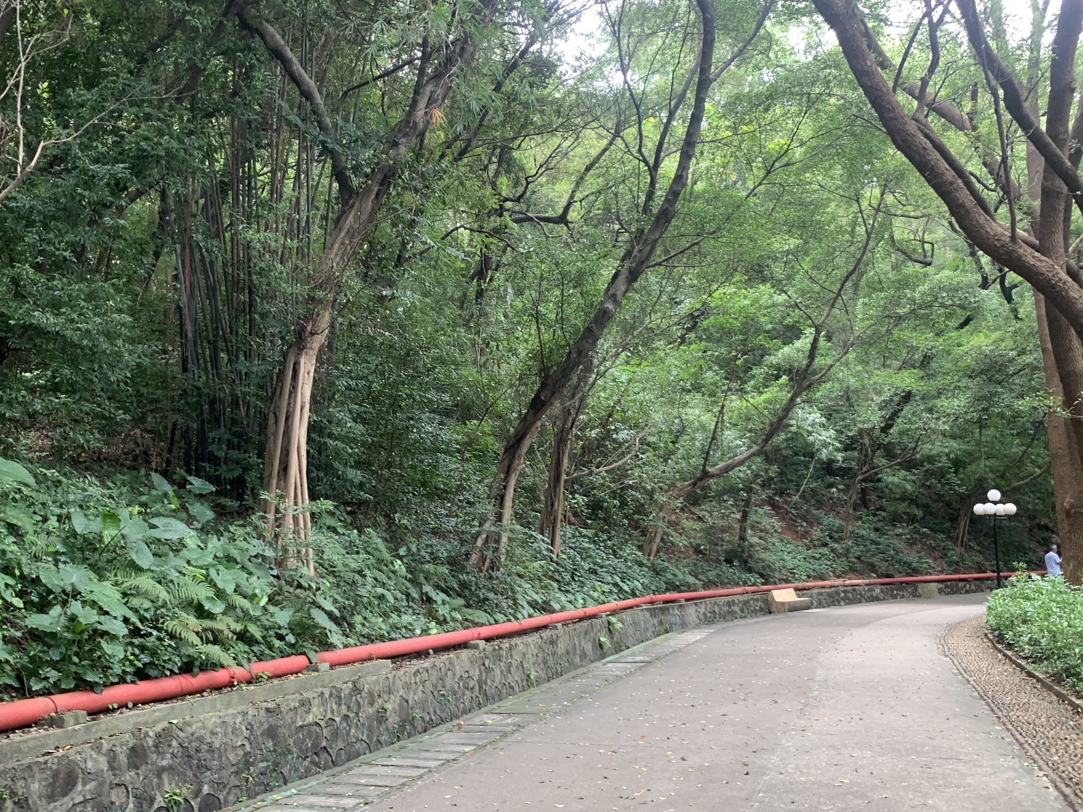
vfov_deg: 42.9
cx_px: 429
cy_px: 419
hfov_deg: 54.9
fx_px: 1032
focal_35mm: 33
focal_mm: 4.25
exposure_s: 1/71
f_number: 1.8
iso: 100
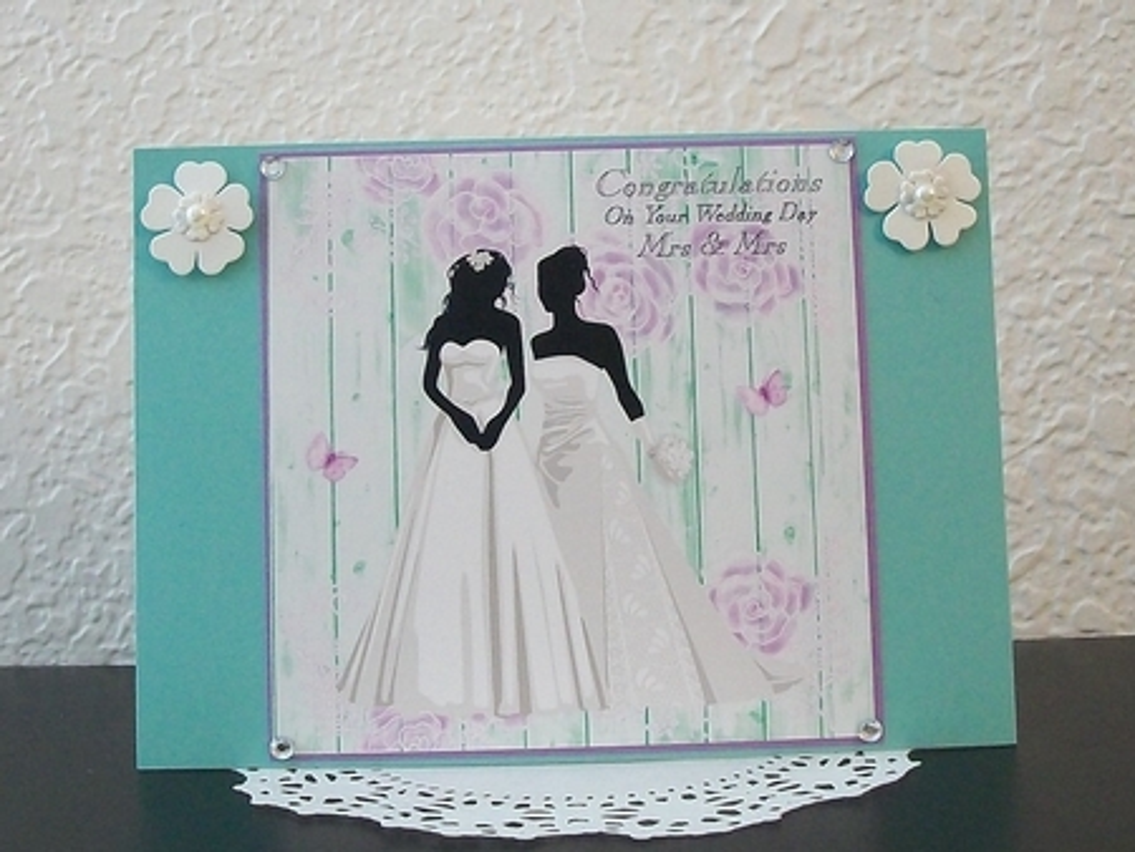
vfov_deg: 44.2
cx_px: 568
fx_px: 1050
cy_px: 426
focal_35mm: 32
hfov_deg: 56.8
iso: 212
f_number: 2.9
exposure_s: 1/8
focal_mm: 5.7
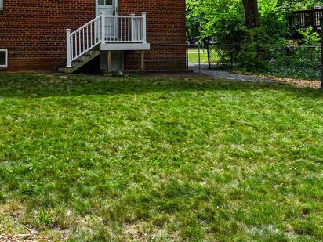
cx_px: 40
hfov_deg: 40.9
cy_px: 35
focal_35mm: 43
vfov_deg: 32.3
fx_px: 401
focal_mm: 12
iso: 180
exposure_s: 1/250
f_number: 8
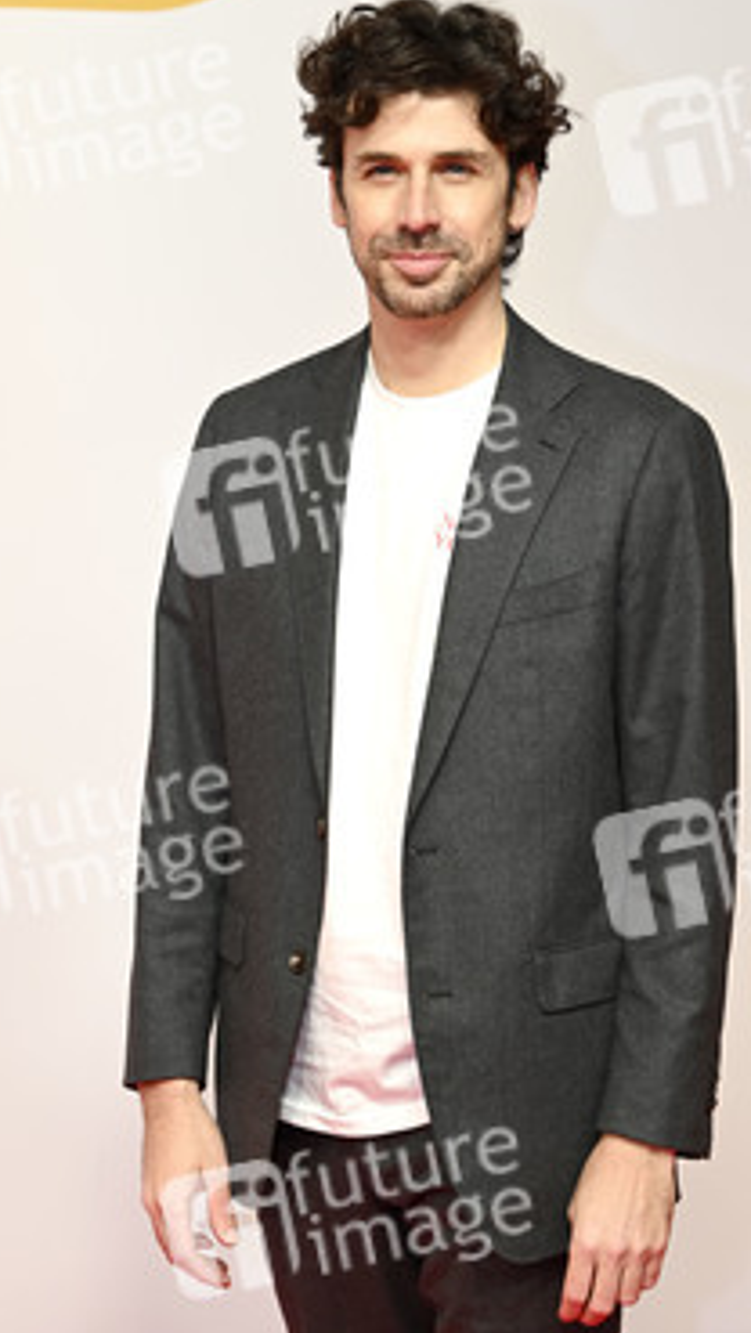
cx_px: 451
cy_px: 672
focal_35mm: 85
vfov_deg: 25.0
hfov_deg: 14.2
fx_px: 3004
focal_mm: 75
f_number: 5
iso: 640
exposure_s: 1/125
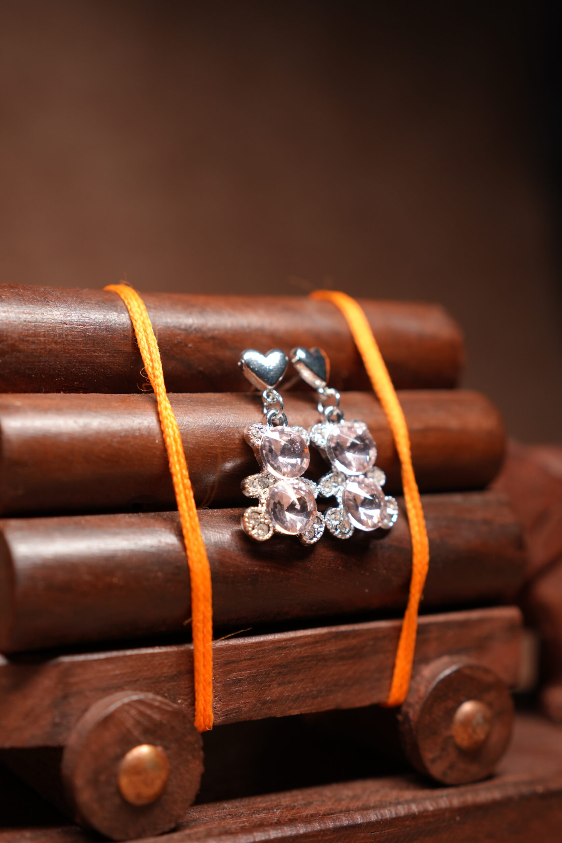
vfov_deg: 38.2
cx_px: 281
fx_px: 1217
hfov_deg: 26.0
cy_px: 422
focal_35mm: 52
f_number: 2.8
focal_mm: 35
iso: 200
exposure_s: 1/100
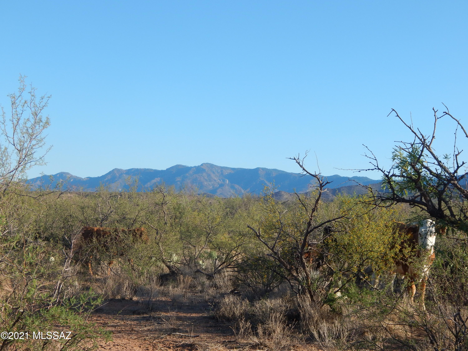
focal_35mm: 69
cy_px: 176
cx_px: 234
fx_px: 933
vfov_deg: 21.3
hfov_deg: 28.2
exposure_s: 1/640
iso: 125
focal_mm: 12.3
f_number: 4.1
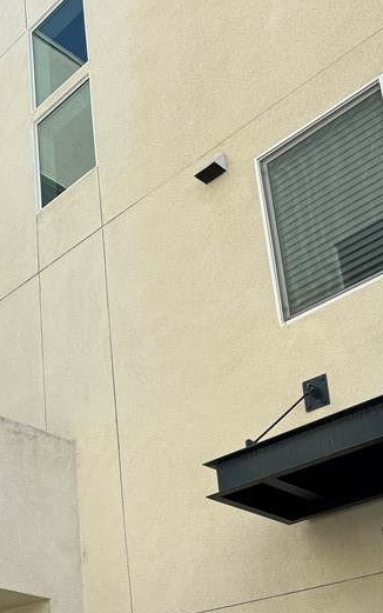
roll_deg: +0.0
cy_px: 544
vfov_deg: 37.8
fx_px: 834
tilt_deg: +17.6
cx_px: -60
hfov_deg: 23.9
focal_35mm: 50
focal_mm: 6.76
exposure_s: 1/2370
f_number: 1.78
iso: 80
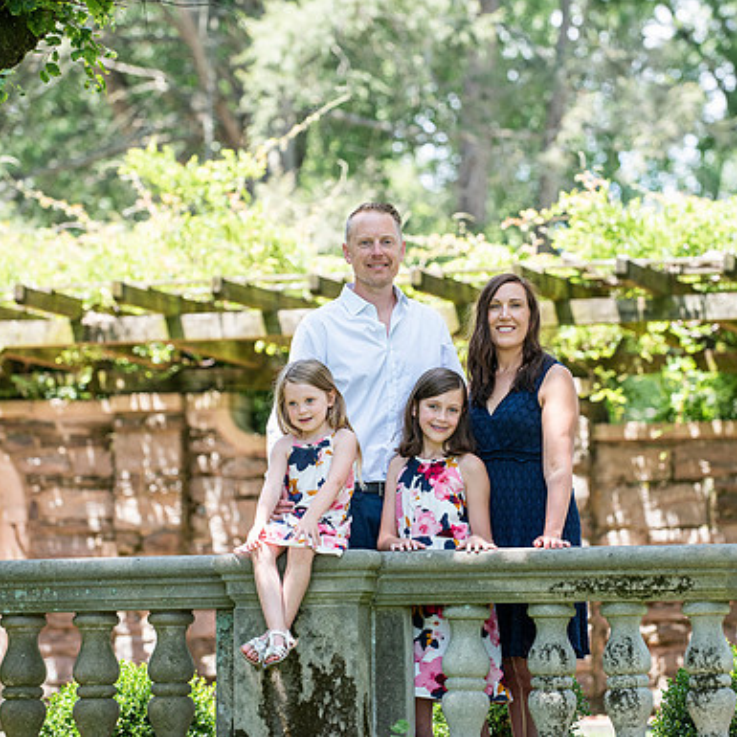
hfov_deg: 10.1
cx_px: 442
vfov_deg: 10.1
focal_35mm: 173
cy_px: 368
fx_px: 4167
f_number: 4
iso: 800
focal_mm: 135
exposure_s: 1/800
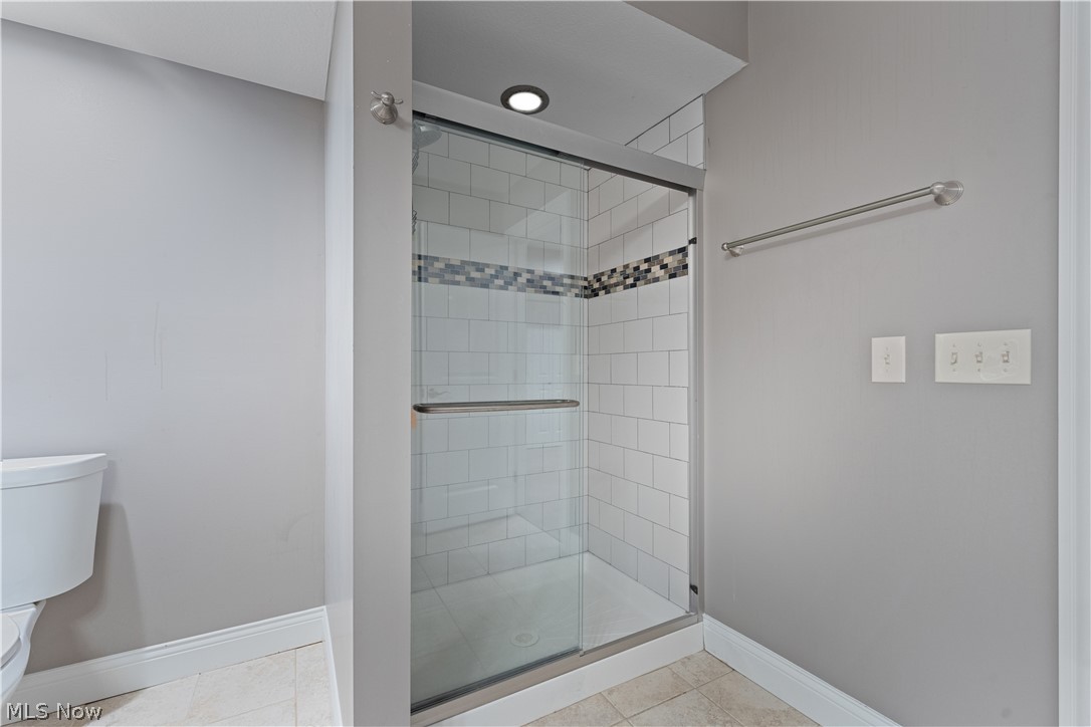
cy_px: 364
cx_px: 546
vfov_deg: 81.2
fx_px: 424
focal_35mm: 14
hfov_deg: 104.3
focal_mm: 14
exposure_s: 1/1.25
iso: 1000
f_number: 8
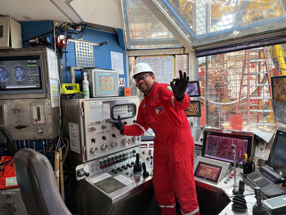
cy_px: 108
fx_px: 198
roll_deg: +2.6
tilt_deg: -3.4
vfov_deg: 56.8
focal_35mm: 24
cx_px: 143
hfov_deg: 71.6
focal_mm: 6.76
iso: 125
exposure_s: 1/121
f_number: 1.78
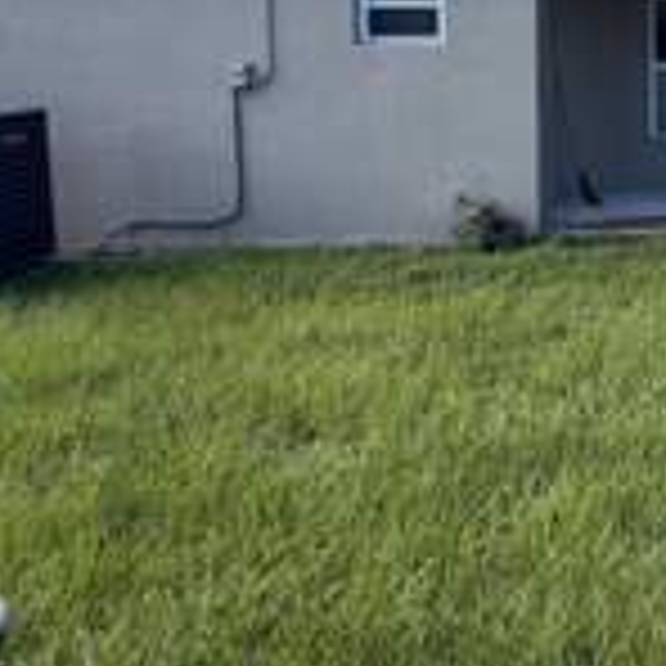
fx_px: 871
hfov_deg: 35.3
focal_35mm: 40
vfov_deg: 39.7
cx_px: 747
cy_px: 106
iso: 40
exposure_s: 1/502
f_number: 2.2
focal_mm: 2.22
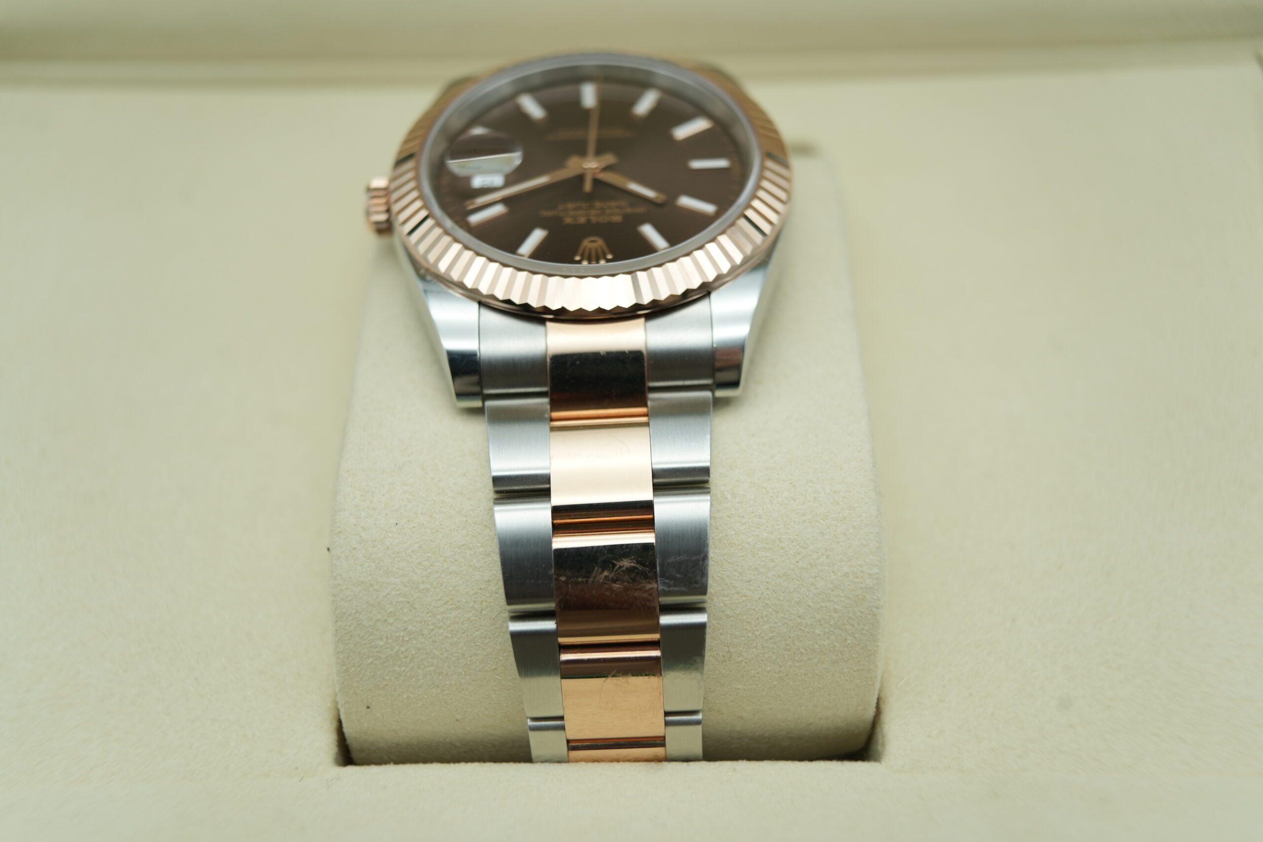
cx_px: 632
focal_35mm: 35
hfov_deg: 54.4
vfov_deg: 37.9
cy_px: 421
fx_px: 1228
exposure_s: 1/250
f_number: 5
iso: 400
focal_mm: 35
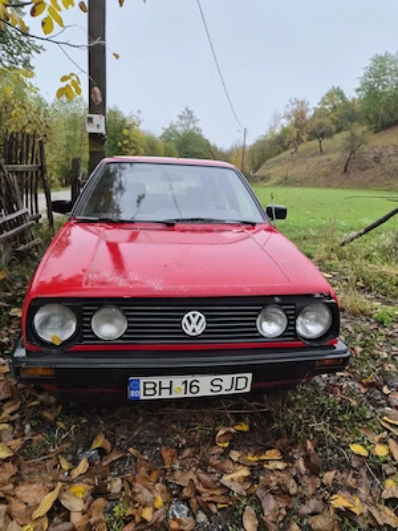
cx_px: 199
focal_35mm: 23
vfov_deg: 73.9
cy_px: 266
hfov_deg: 58.9
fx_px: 353
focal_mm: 5.4
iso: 200
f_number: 1.8
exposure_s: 1/100
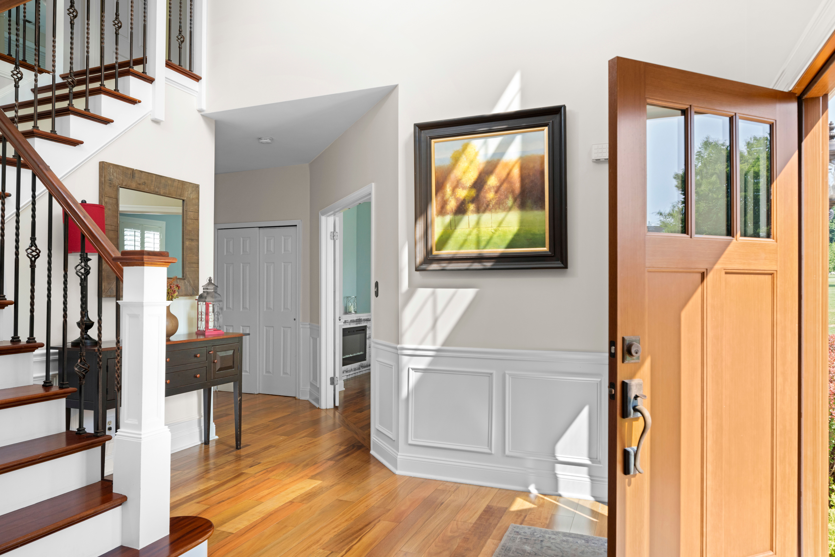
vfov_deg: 53.1
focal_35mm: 24
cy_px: 278
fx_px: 557
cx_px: 418
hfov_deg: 73.7
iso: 800
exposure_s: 1/10
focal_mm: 24
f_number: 8
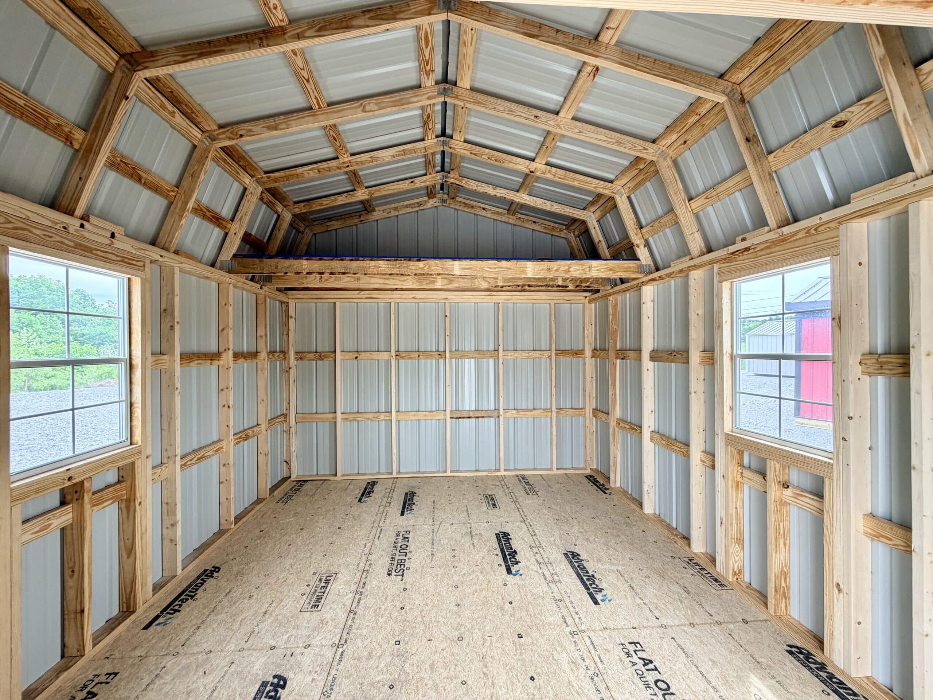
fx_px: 377
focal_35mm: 14
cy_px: 350
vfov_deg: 85.7
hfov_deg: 102.1
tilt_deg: -0.7
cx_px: 466
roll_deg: +0.4
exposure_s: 1/121
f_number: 2.2
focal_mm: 2.22
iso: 80
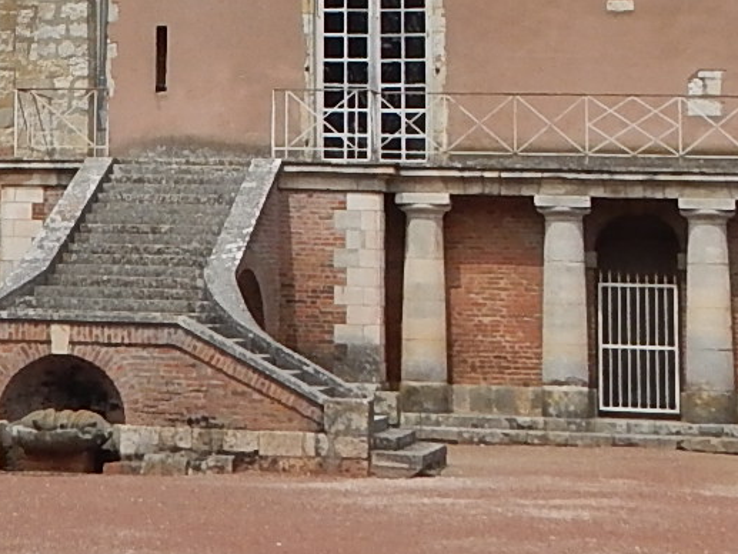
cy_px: -167
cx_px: -4
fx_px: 2623
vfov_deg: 11.7
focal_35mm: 123
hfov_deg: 15.7
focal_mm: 5
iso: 125
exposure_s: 1/1250
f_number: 3.9
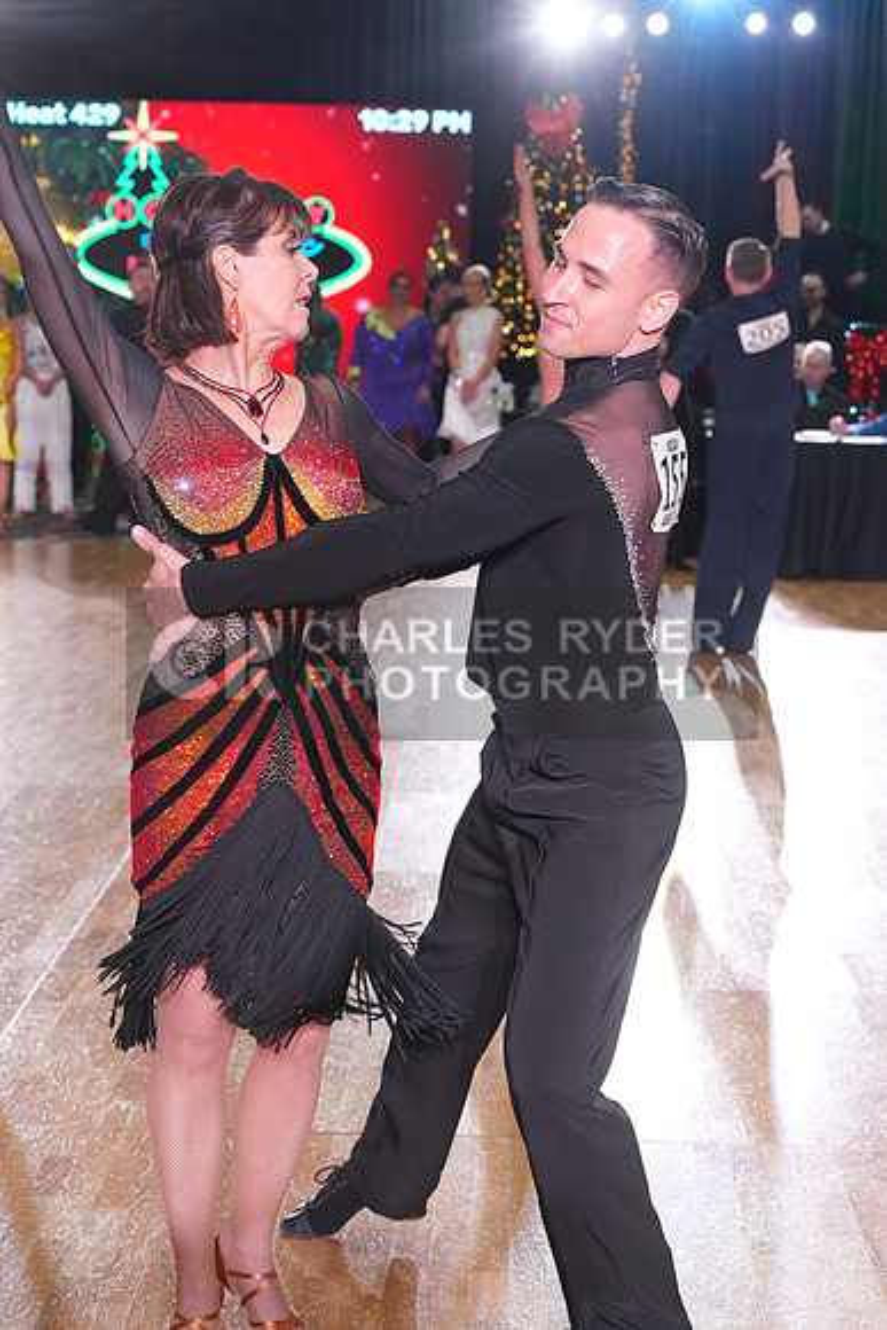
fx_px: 2585
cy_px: 665
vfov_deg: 28.8
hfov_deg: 19.5
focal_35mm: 70
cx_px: 444
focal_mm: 70
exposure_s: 1/200
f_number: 6.3
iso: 3200
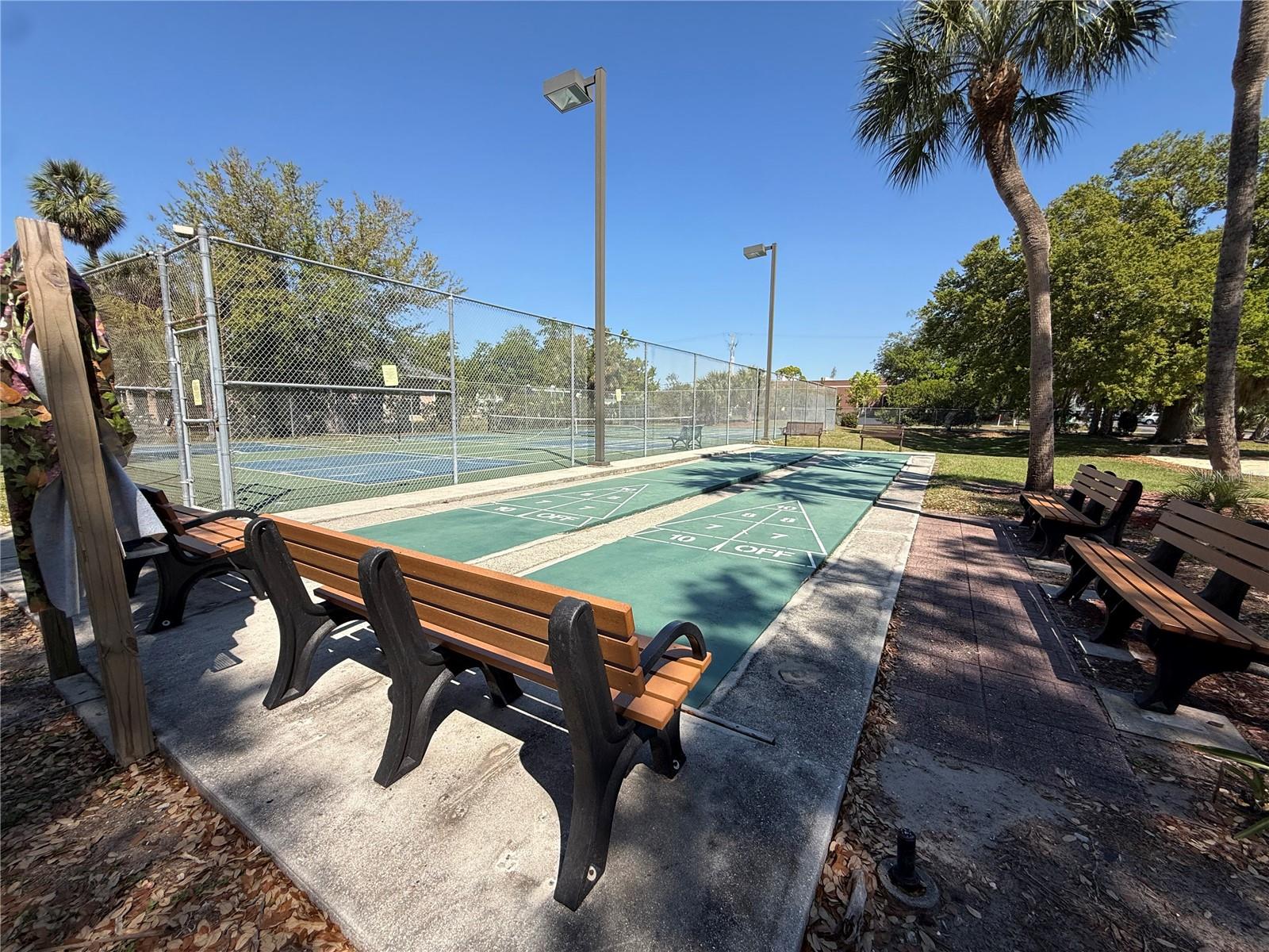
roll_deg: -0.4
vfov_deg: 85.7
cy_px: 476
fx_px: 513
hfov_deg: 102.1
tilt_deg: -7.4
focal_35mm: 14
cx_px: 634
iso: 50
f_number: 2.2
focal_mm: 2.22
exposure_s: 1/2506
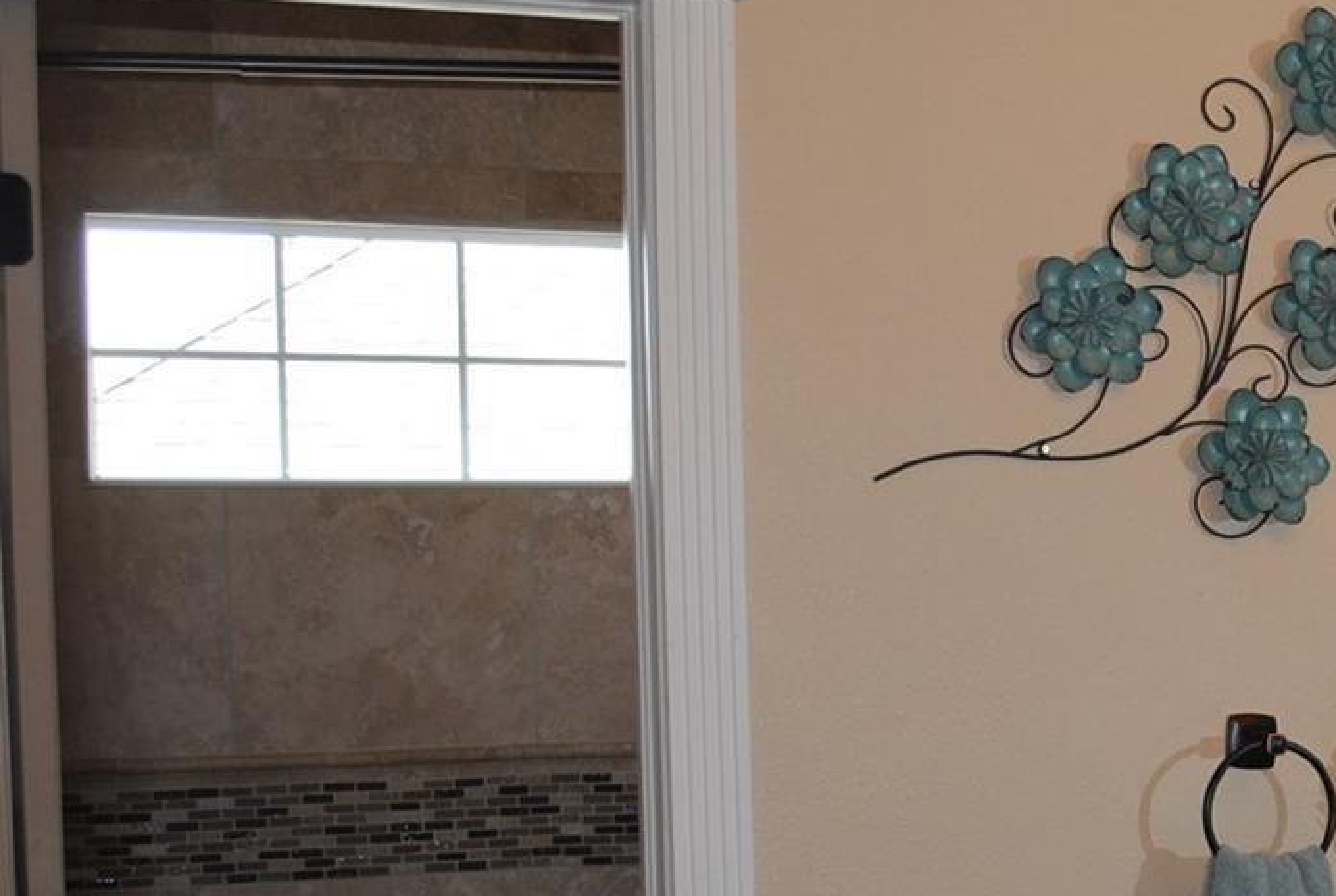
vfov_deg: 17.8
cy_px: 759
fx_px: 2825
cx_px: 1446
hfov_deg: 24.9
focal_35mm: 76
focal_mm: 22
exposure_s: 1/60
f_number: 3.8
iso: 200
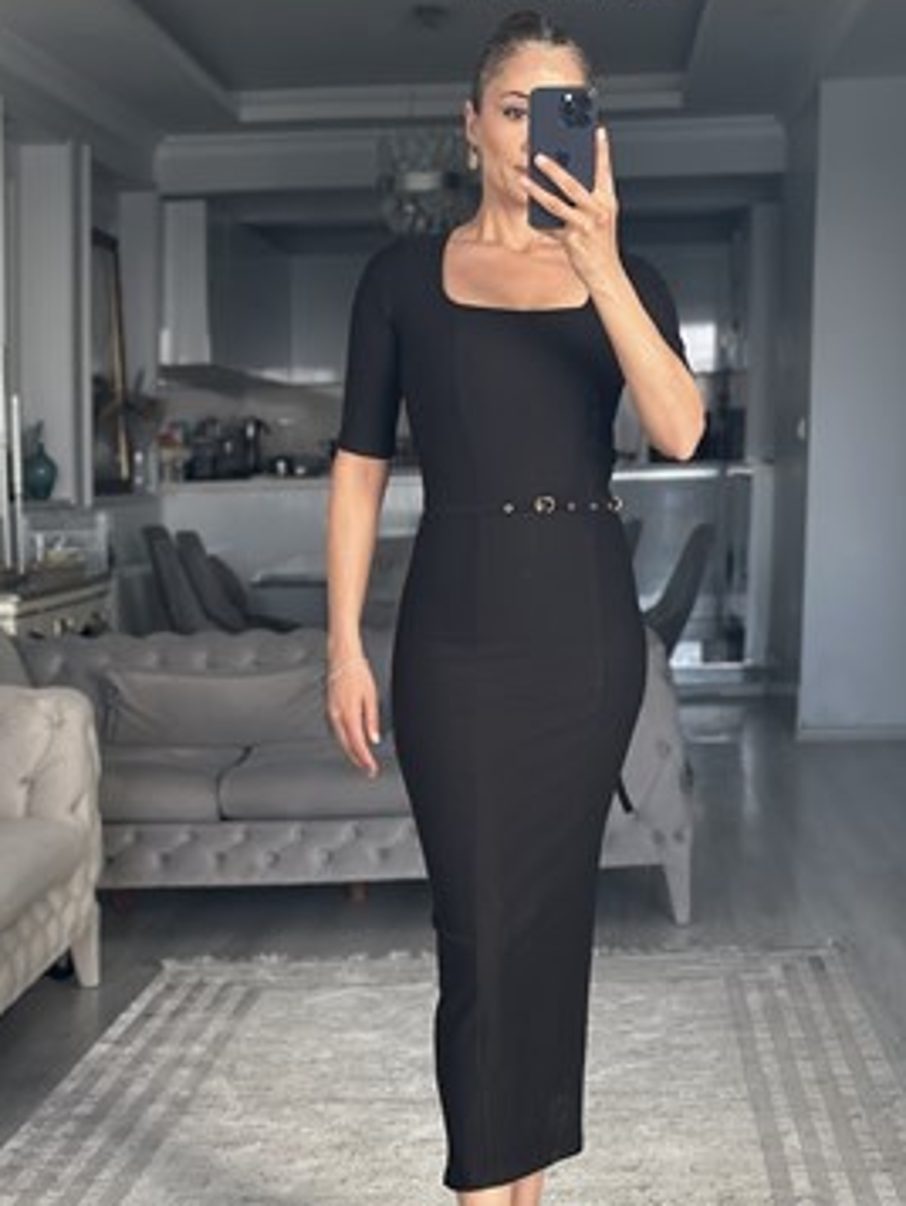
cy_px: 649
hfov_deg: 21.6
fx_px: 2372
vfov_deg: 28.5
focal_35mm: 68
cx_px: 524
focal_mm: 6.86
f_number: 1.78
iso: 125
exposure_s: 1/103
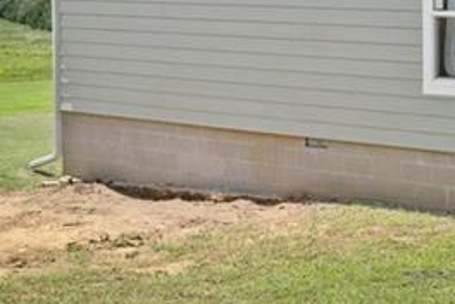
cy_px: -3
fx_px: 1311
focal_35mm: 104
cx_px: 620
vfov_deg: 13.0
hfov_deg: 18.1
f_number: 9
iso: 250
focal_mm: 26.7
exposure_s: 1/80
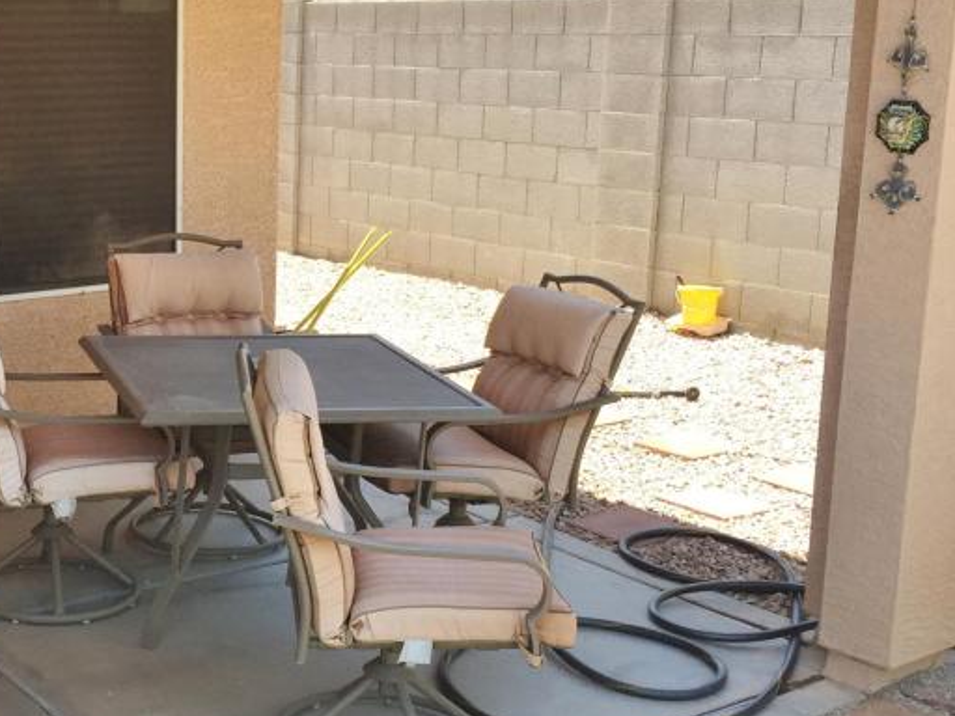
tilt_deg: -12.4
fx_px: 1600
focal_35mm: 58
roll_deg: -0.6
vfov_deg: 25.2
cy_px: 351
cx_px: 63
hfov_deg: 31.4
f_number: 2.2
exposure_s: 1/514
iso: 32
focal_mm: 4.15
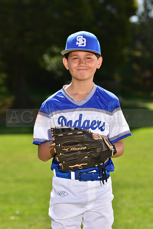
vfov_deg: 14.2
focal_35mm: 145
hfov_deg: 9.5
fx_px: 924
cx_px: 76
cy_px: 114
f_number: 5.6
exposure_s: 1/250
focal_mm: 145
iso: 80
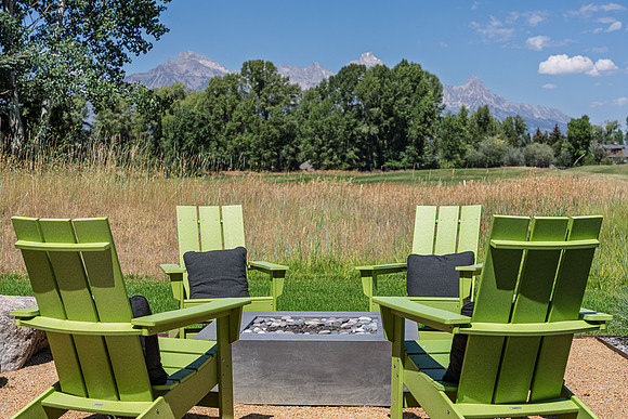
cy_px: 210
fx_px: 1021
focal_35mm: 59
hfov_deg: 34.2
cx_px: 314
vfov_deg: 23.2
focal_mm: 58
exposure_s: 1/800
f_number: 8
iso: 200
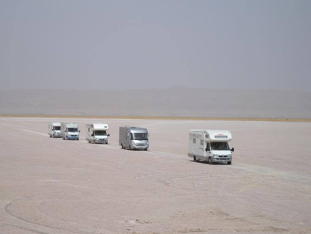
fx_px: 1006
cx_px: 156
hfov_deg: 17.6
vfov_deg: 13.2
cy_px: 117
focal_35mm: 112
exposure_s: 1/394
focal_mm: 24
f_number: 7.7
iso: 64
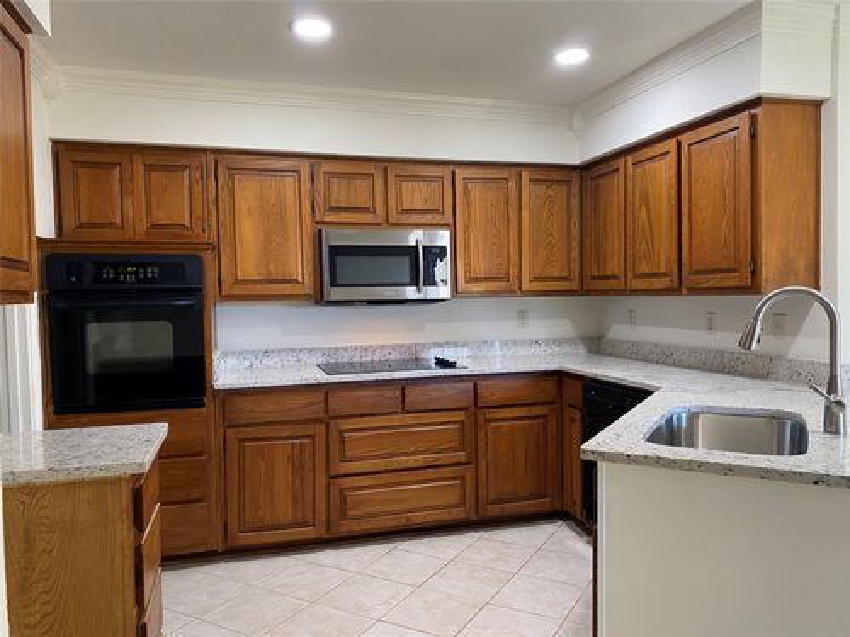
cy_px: 318
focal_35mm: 26
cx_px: 425
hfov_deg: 67.3
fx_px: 638
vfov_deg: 53.1
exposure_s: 1/60
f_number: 1.8
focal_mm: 4.25
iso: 160
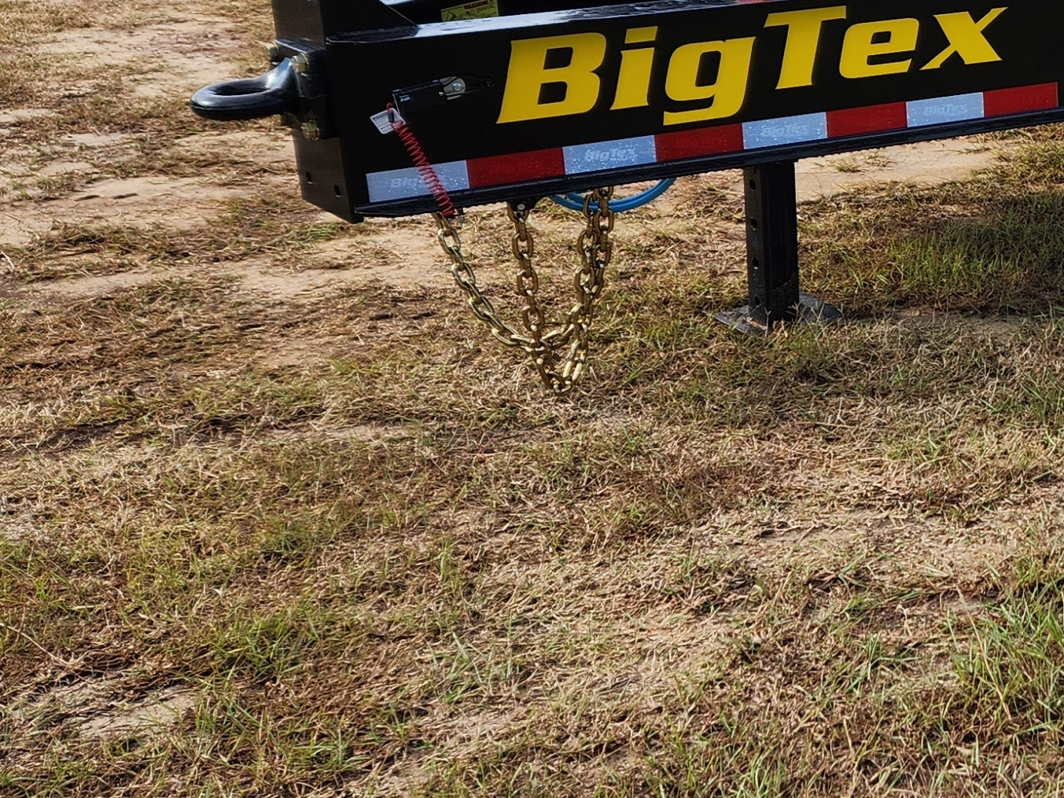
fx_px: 2090
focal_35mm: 68
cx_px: 1495
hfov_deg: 23.9
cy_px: 131
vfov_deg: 21.3
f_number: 1.8
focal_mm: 5.4
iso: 20
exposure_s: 1/978
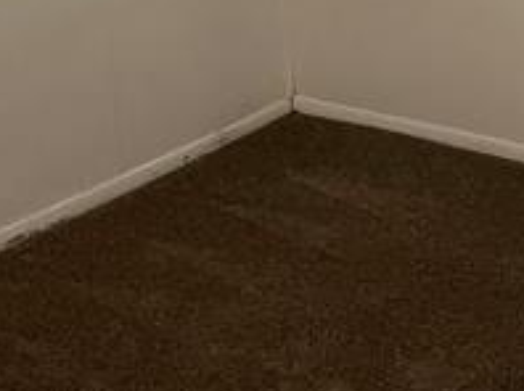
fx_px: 1270
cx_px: 71
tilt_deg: -4.6
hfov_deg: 22.8
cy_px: -226
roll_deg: +4.9
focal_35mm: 84
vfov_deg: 15.8
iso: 400
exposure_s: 1/40
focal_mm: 4.2
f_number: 1.6
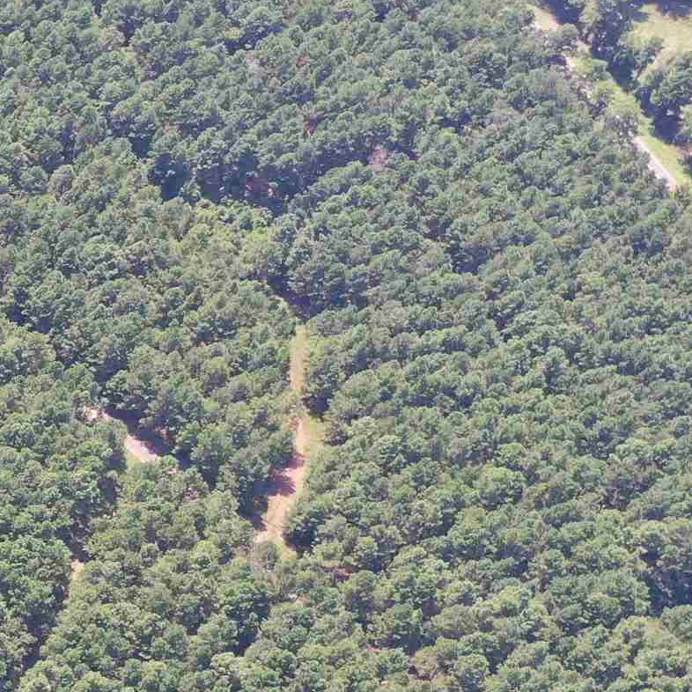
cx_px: -549
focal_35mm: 93
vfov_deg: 18.4
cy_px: 615
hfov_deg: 15.9
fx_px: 2103
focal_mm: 10.26
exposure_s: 1/200
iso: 100
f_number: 4.5
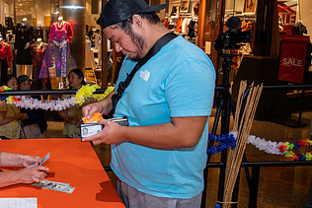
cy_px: 87
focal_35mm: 44
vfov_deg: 30.5
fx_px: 381
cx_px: 38
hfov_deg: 41.4
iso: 640
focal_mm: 24
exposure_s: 1/60
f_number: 4
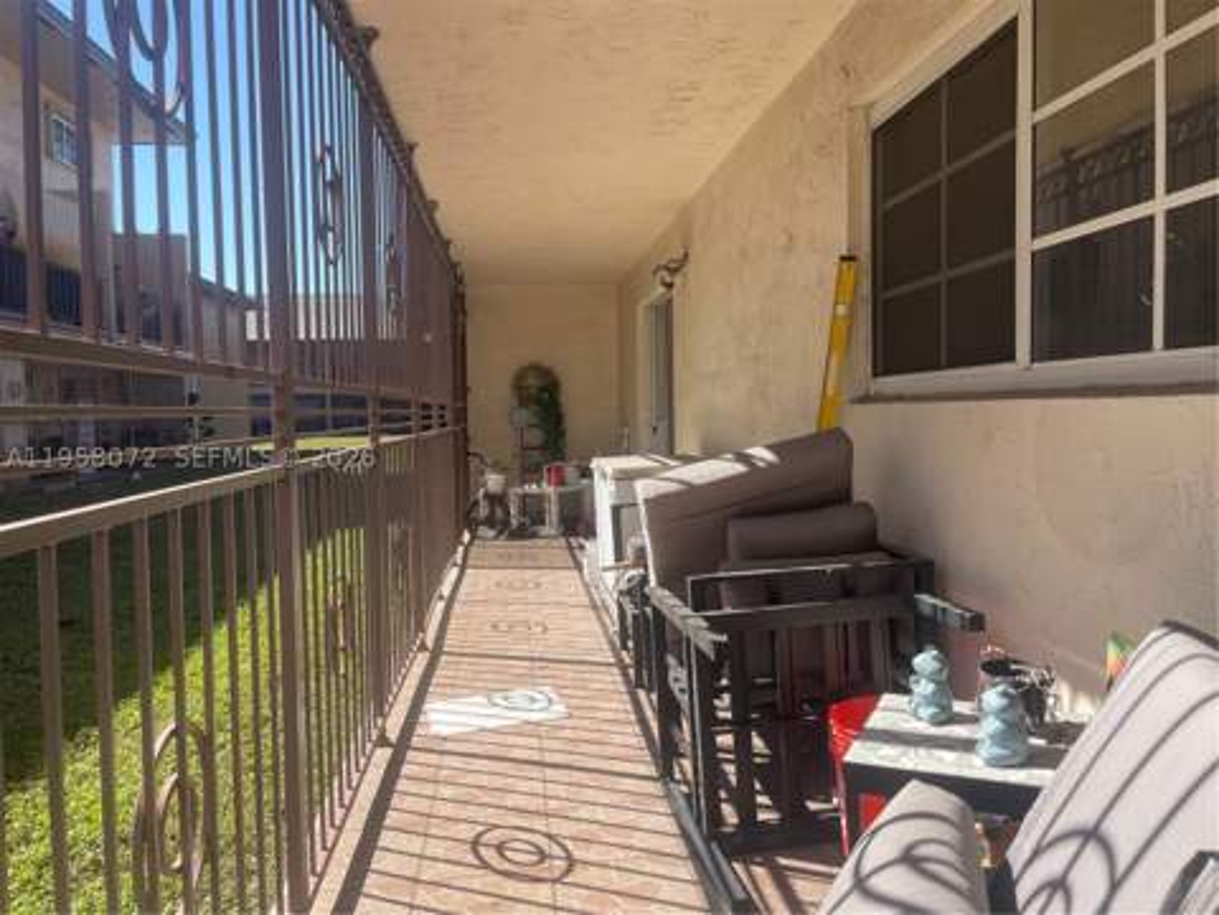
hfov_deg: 67.3
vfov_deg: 53.1
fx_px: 916
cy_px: 458
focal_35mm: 26
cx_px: 610
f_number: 1.6
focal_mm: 4.2
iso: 32
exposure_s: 1/1689
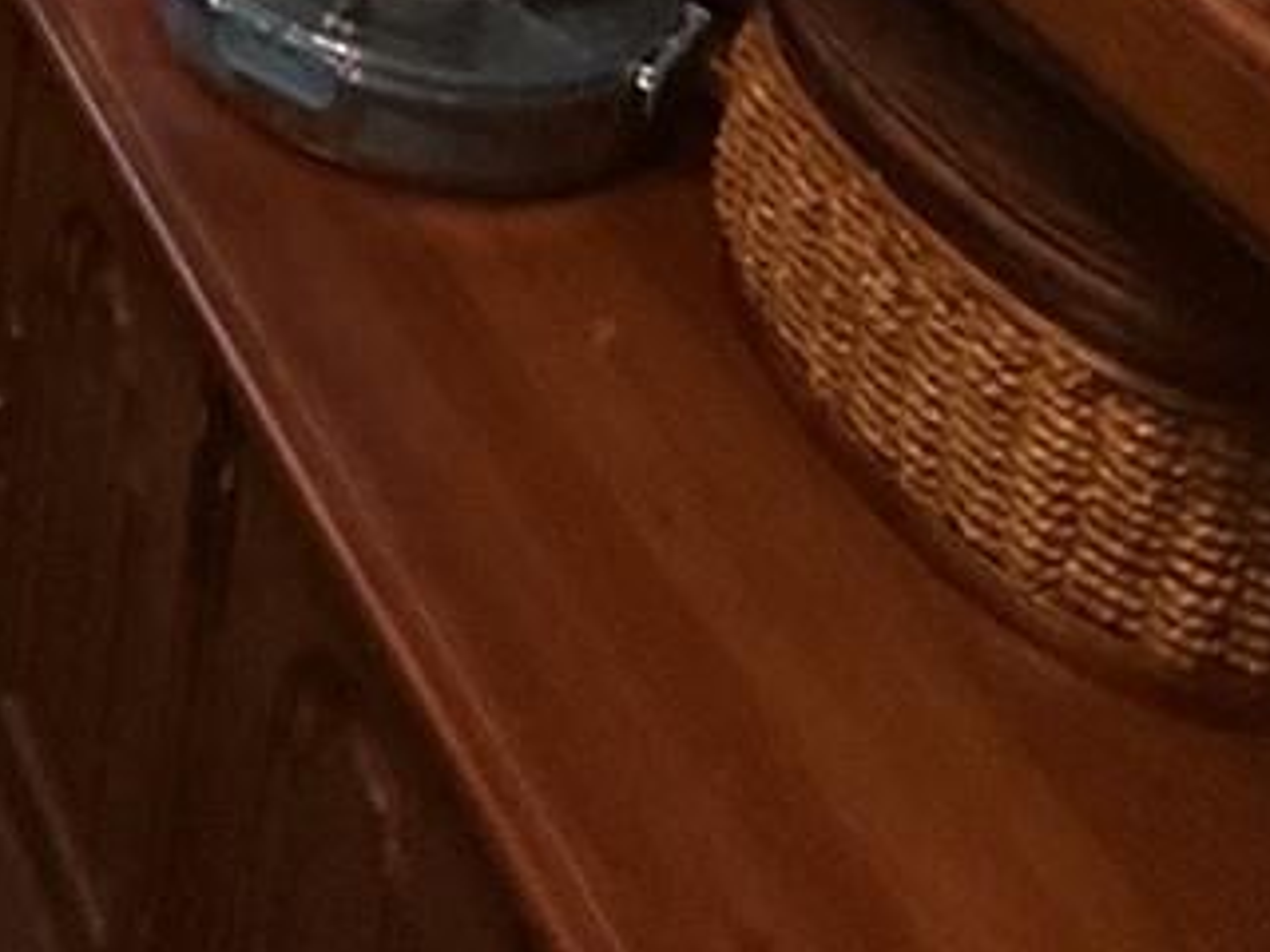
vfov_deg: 15.4
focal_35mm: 70
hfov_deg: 23.0
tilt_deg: -11.1
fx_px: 2568
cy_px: -1103
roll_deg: -0.8
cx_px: -591
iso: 250
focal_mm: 2.22
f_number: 2.2
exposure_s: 1/60
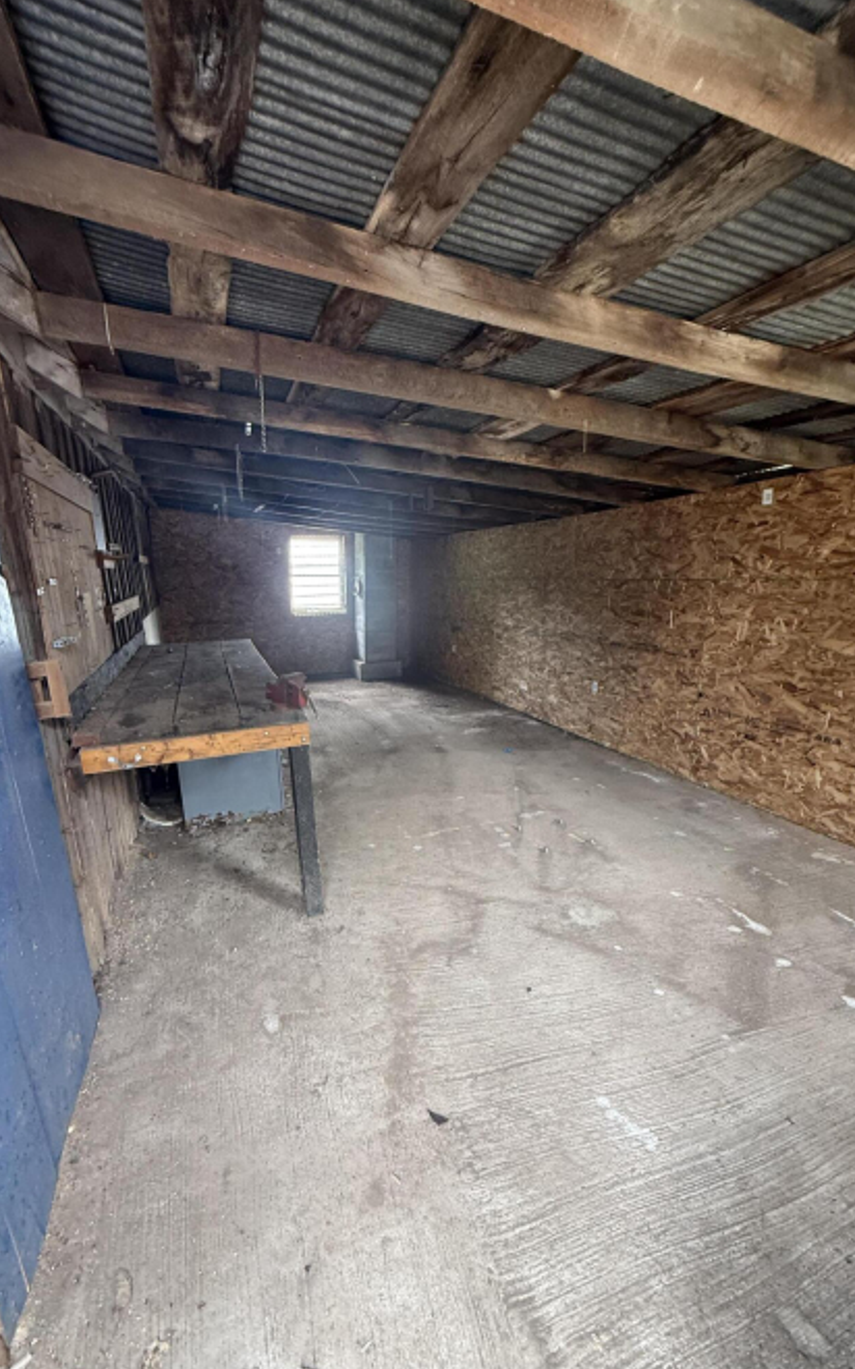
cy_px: 681
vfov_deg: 101.5
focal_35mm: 15
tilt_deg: -11.1
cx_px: 371
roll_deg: +0.0
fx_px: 560
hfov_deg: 74.4
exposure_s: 1/87
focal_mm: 2.22
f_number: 2.2
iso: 320
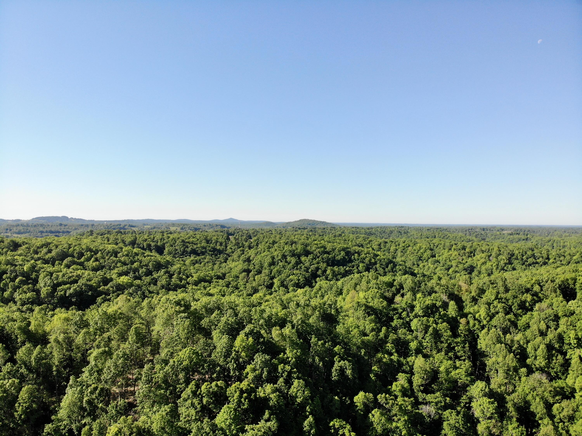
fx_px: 403
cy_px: 218
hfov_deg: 71.6
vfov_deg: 56.8
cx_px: 291
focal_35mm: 24
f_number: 2.8
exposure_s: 1/664
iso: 100
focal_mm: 4.5
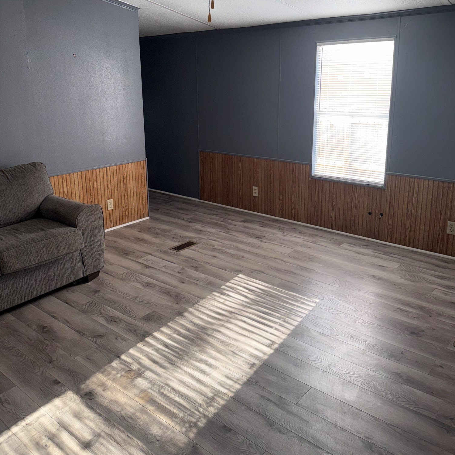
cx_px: 233
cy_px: 174
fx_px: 431
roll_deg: -1.9
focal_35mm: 29
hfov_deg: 55.6
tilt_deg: -11.6
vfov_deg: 55.1
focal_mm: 6.76
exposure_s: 1/74
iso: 50
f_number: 1.78
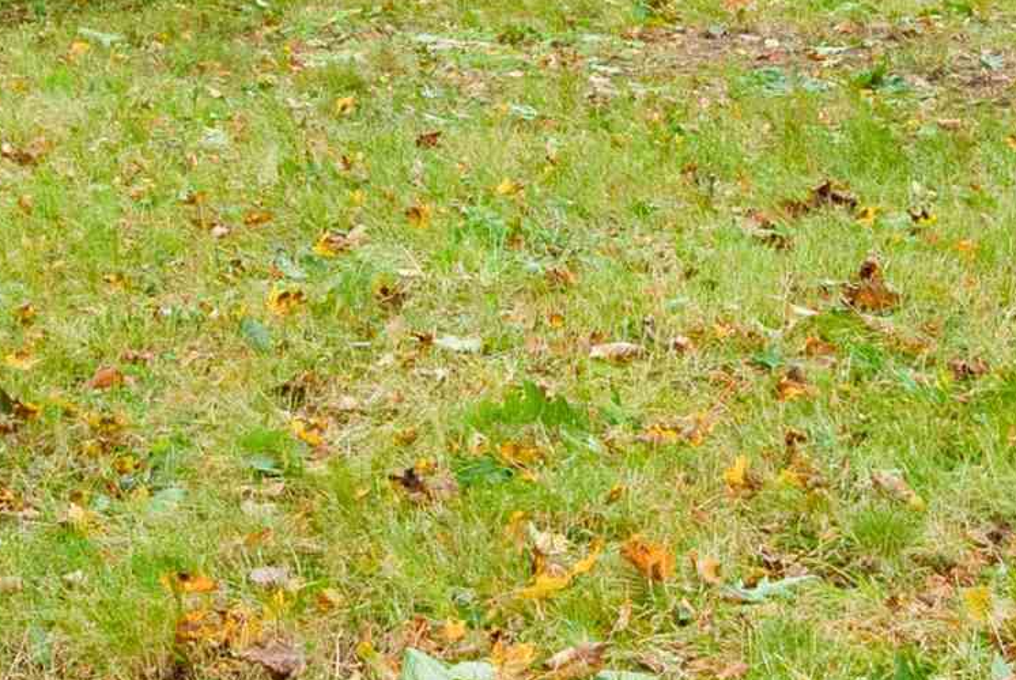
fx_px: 4182
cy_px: -484
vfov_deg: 9.0
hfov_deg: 13.9
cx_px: 480
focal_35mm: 148
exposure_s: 1/80
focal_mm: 24
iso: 200
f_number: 11
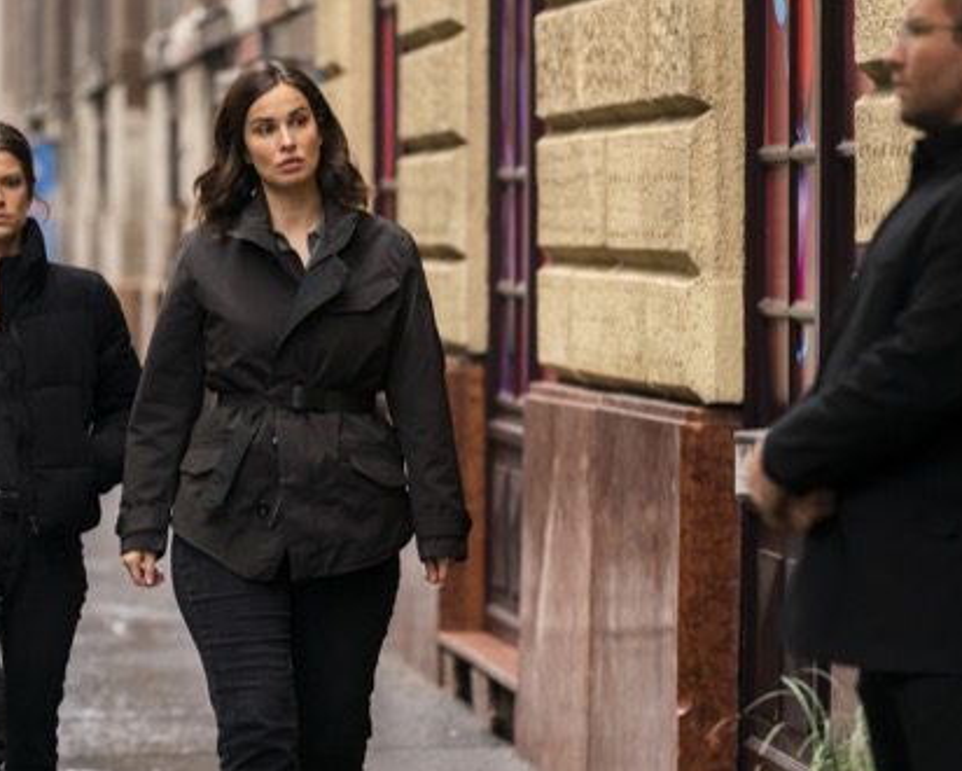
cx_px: 404
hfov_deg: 9.4
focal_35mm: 205
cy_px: 384
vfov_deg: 7.5
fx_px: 5839
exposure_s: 1/500
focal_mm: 180
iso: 800
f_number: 4
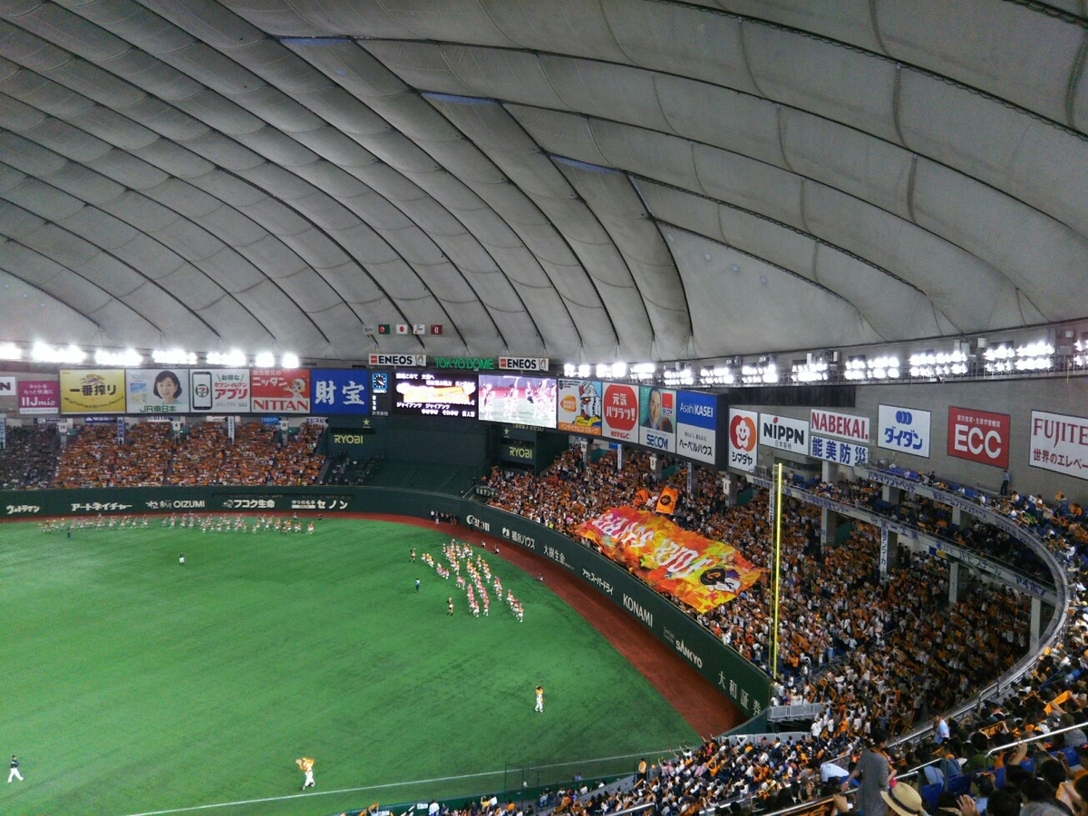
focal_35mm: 30
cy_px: 408
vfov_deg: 46.8
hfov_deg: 60.0
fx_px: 943
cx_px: 544
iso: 125
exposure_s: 1/120
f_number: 2.2
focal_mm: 4
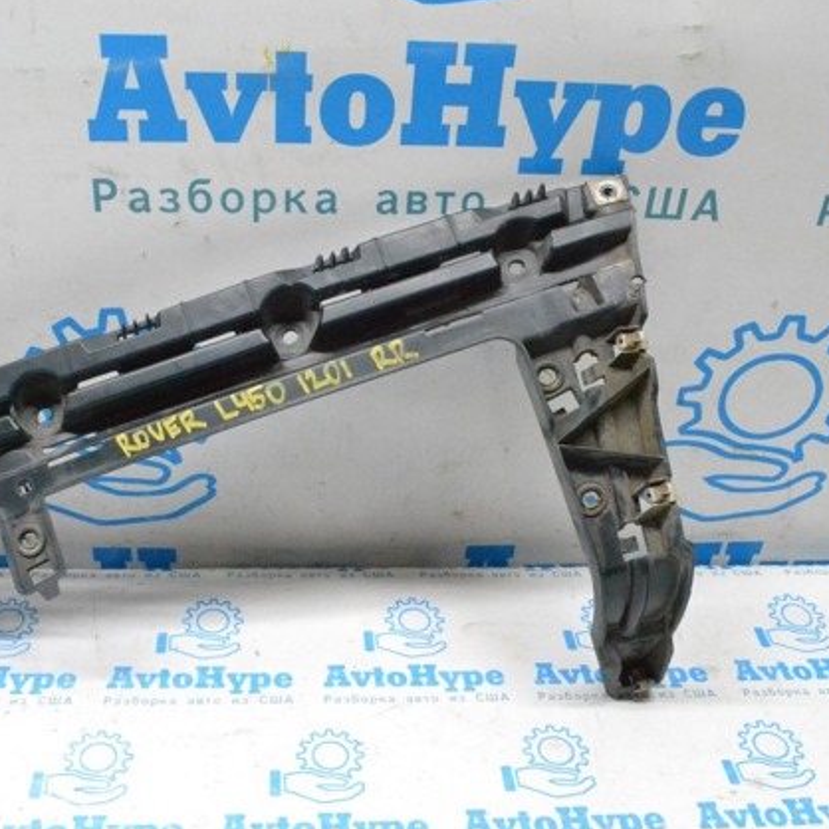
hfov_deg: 42.7
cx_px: 343
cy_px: 413
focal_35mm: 39
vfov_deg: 42.8
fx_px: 1057
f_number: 10
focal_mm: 20
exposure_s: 1/125
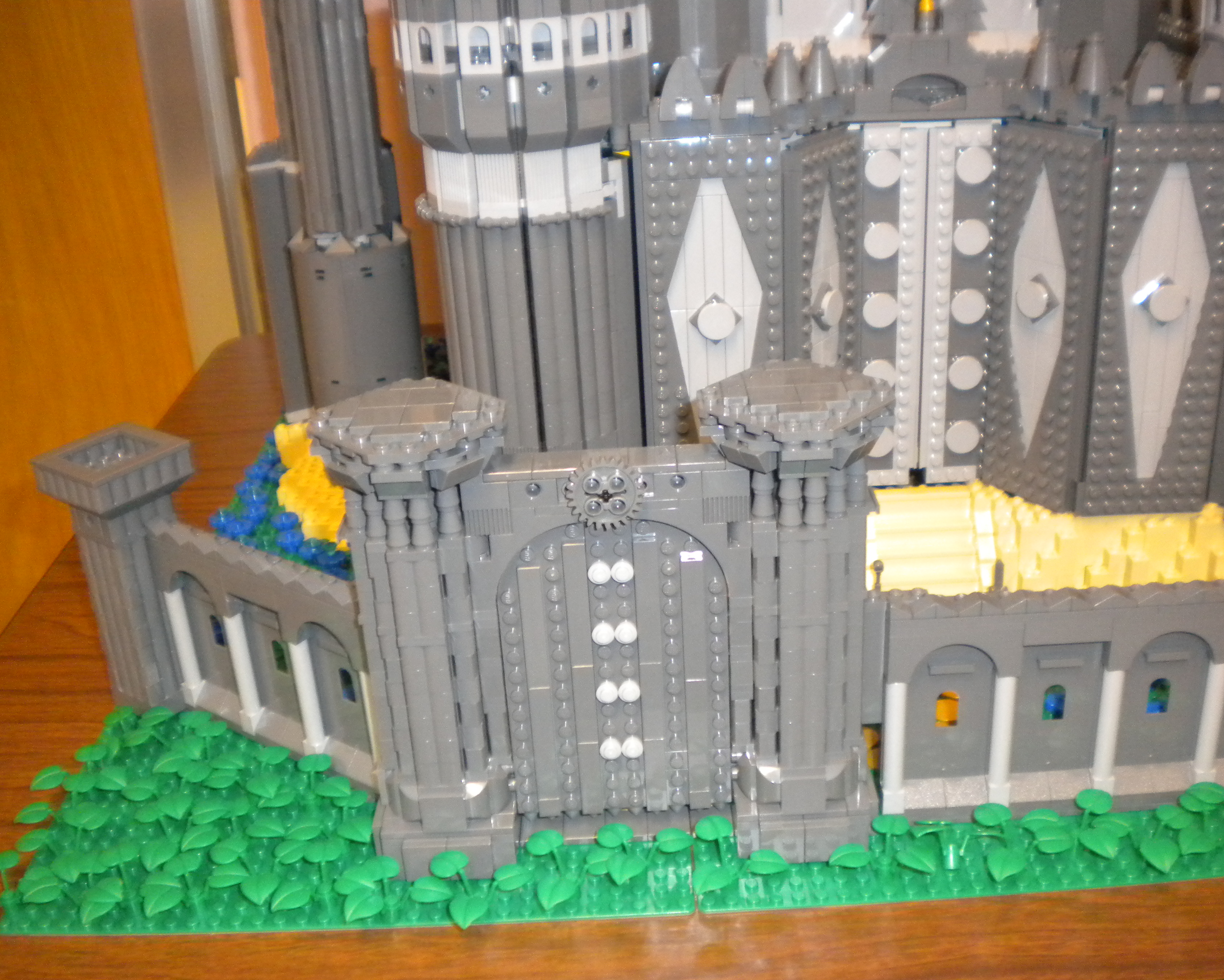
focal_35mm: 37
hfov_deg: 49.1
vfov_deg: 40.1
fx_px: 1340
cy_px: 488
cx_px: 633
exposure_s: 1/30
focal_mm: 6.3
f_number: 3.1
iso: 400
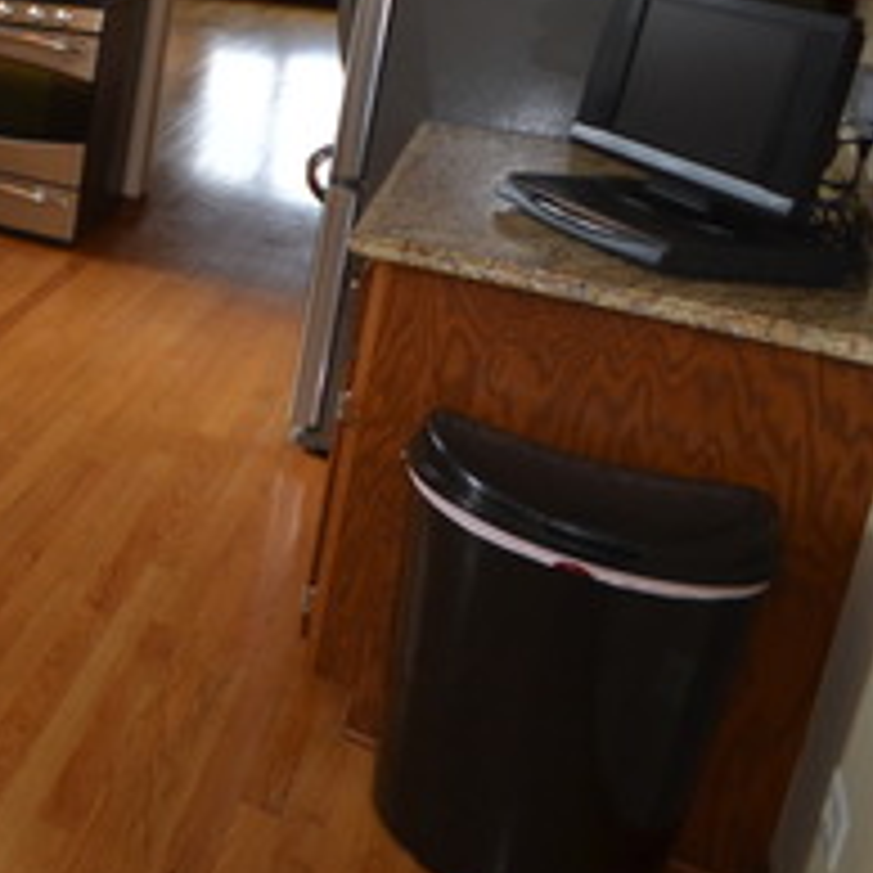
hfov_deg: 25.0
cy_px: 25
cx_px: -562
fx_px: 1198
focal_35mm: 42
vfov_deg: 36.5
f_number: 5
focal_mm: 10
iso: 400
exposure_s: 1/100
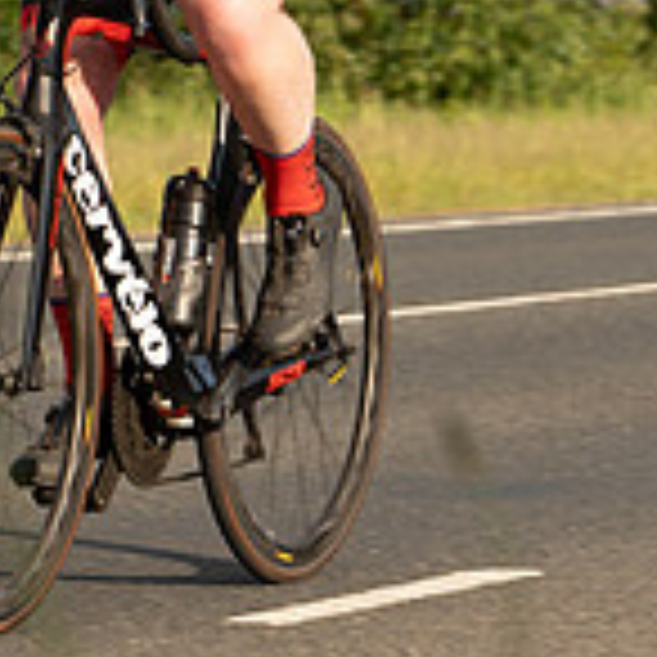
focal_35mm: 330
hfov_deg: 5.3
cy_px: -4
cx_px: 148
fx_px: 7086
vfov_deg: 5.3
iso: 125
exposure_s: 1/500
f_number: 4
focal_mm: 74
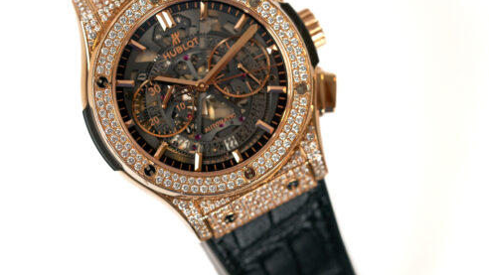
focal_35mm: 115
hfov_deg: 18.6
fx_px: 1491
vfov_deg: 10.5
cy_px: 101
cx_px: 253
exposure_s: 1/250
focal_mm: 90
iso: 200
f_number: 3.5
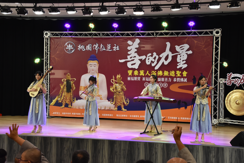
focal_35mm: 52
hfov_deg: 37.9
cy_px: 82
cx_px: 122
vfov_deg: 25.8
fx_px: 356
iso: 1600
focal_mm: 35
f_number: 6.3
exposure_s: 1/125
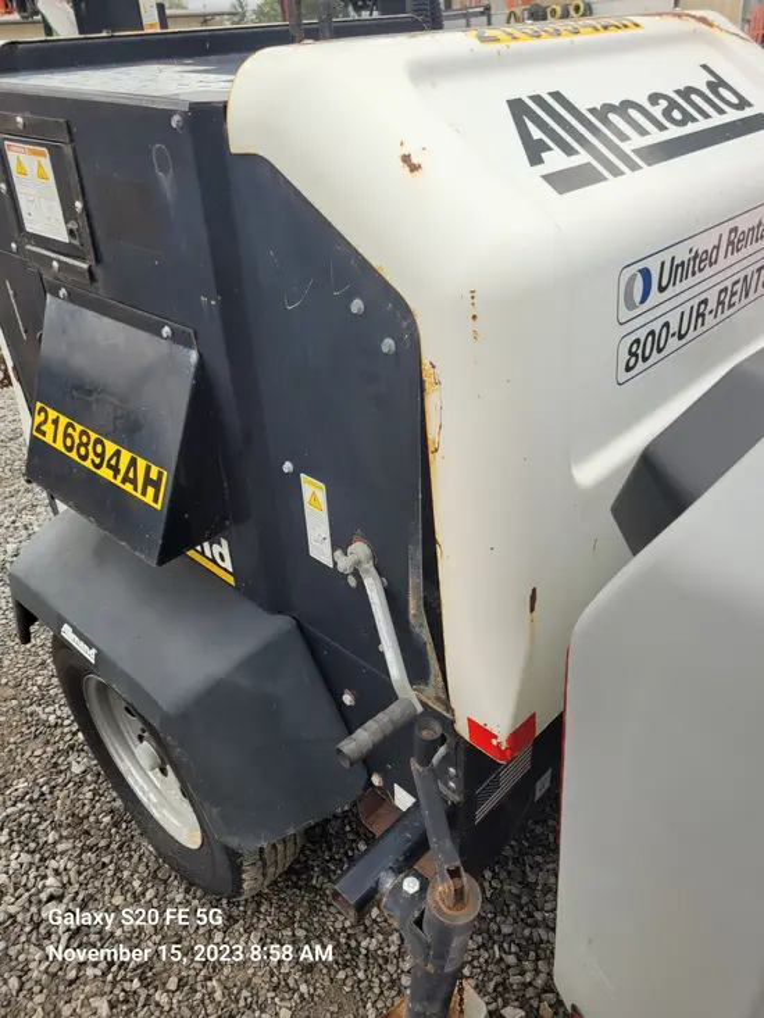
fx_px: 765
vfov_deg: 67.3
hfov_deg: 53.1
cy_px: 509
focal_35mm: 26
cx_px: 382
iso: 40
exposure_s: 1/427
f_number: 1.8
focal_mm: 5.4
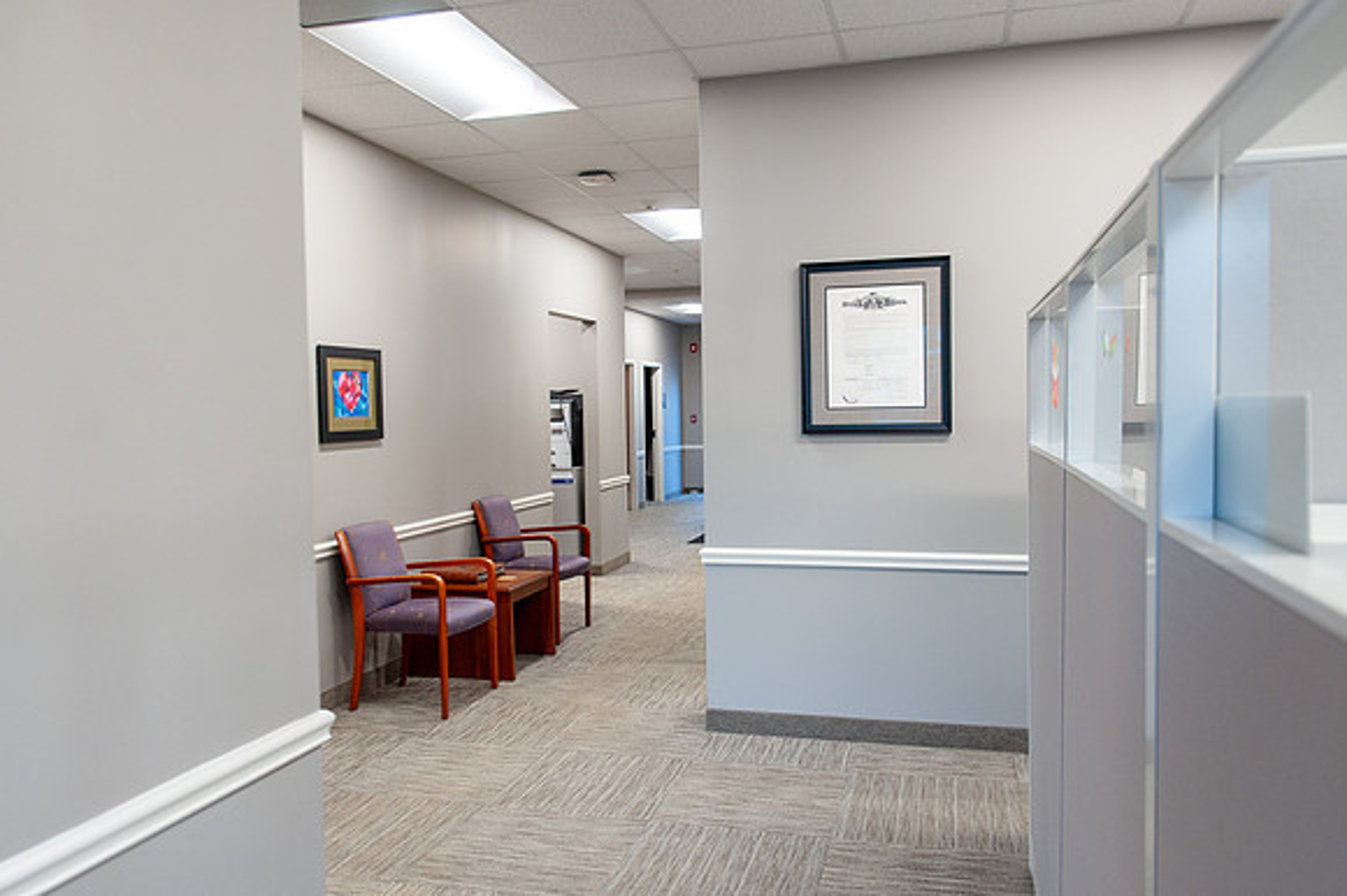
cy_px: 448
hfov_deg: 66.7
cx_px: 673
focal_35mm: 27
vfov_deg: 47.3
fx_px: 1024
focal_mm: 24
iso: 640
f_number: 3.2
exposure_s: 1/125
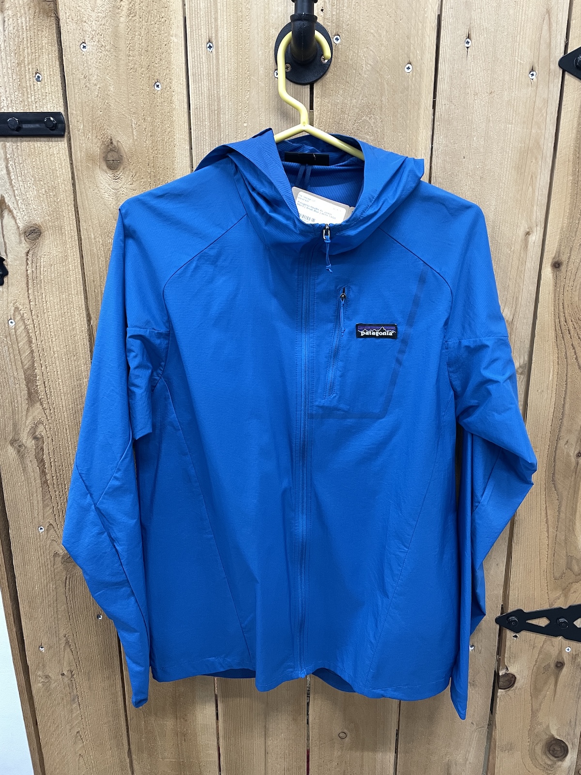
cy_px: 388
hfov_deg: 53.1
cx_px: 290
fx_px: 582
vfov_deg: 67.3
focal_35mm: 26
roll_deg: +0.7
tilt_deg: -15.6
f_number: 1.6
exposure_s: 1/55
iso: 250
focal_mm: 4.2
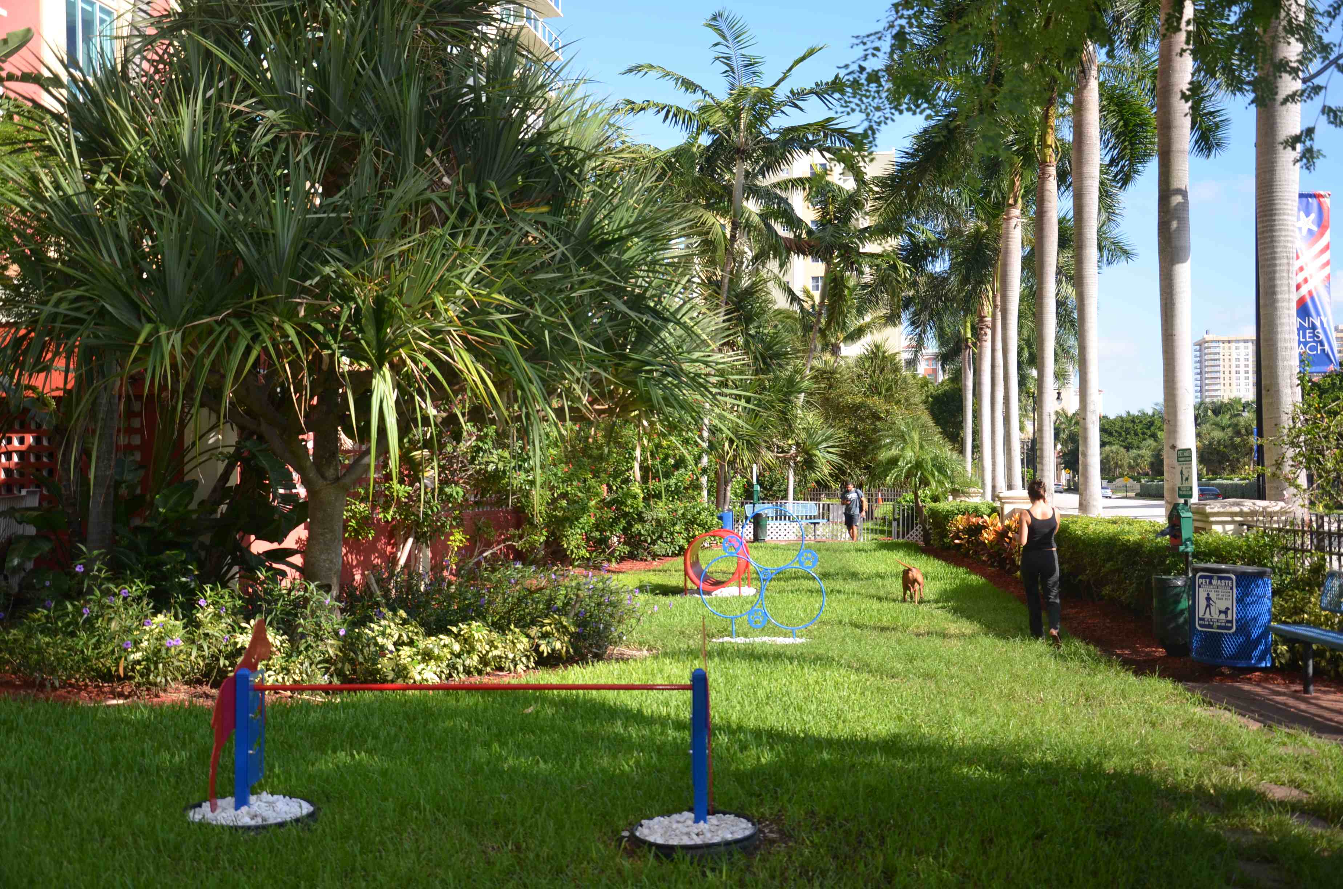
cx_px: 672
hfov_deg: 53.2
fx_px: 1340
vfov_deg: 36.7
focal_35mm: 36
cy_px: 444
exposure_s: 1/250
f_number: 4.5
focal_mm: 24
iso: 100
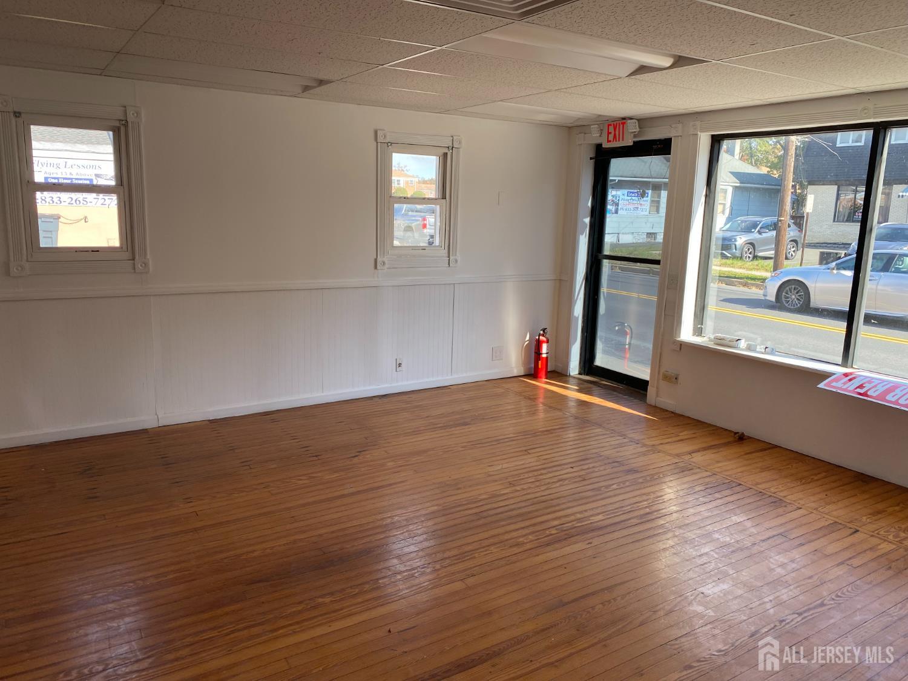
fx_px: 682
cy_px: 340
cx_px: 454
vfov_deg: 53.1
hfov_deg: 67.3
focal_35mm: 26
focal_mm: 4.25
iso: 32
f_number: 1.8
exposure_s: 1/248
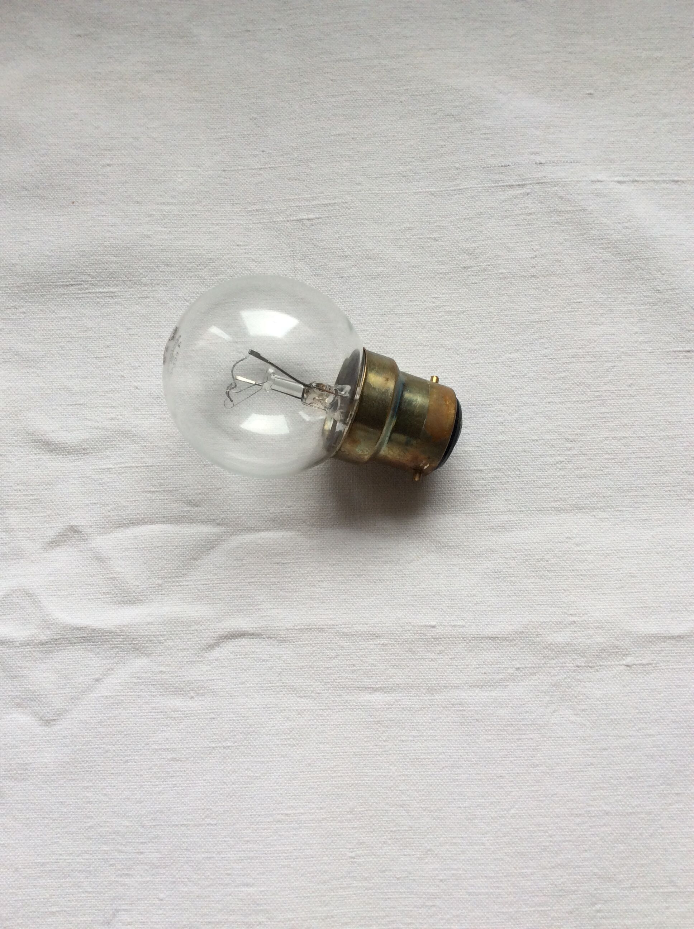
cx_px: 347
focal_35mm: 32
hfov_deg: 44.1
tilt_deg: -80.9
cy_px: 464
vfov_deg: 56.9
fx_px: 858
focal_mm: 3.3
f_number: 2.4
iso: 40
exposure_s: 1/100
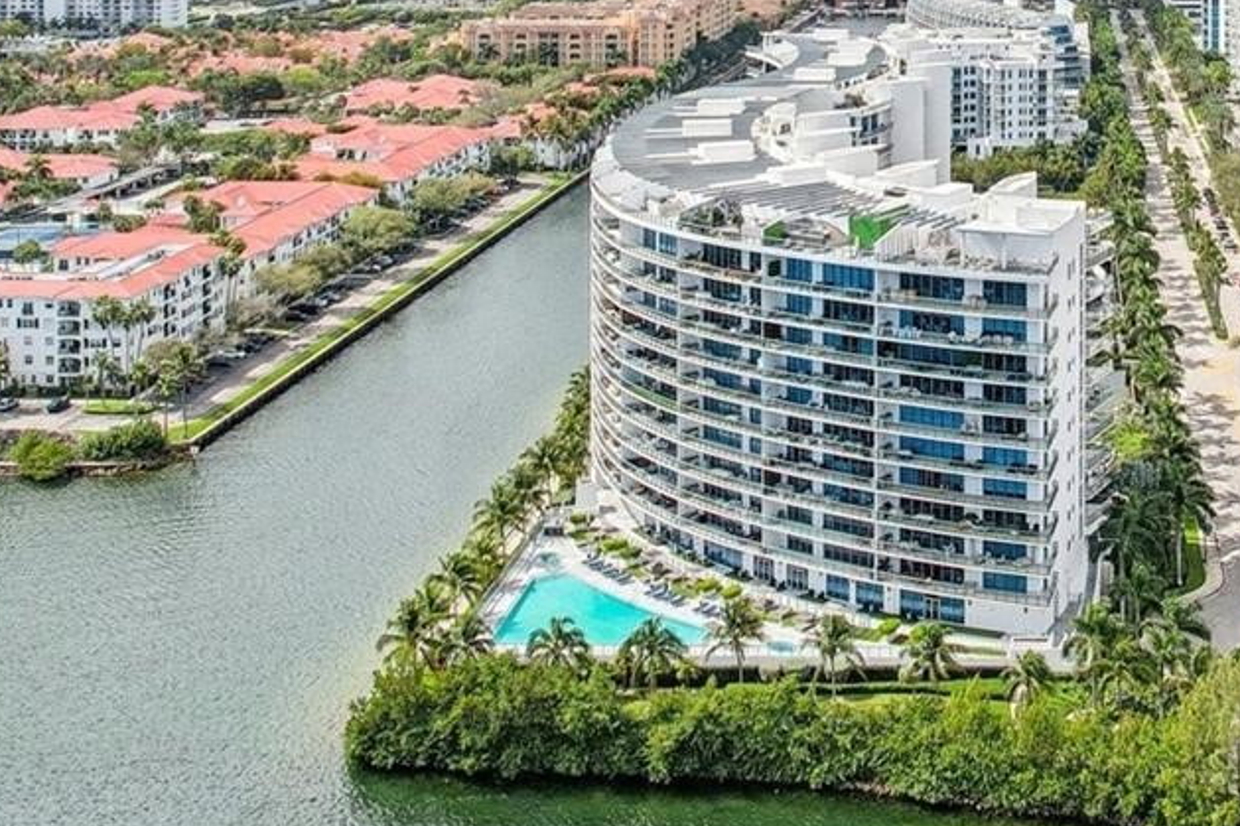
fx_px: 1928
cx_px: 1045
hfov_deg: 34.2
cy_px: -57
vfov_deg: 22.9
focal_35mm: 56
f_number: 2.8
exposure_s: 1/1000
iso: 110
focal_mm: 8.4
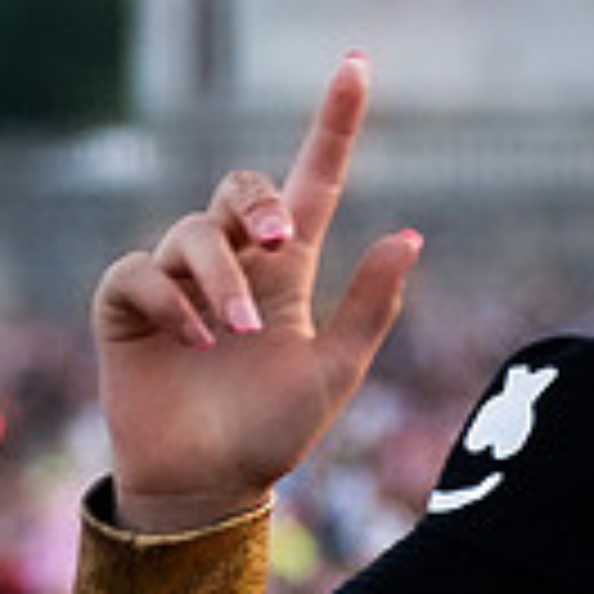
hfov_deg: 3.3
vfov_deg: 3.3
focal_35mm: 527
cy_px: 270
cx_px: 806
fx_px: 10231
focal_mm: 56
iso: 640
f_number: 2.8
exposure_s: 1/640
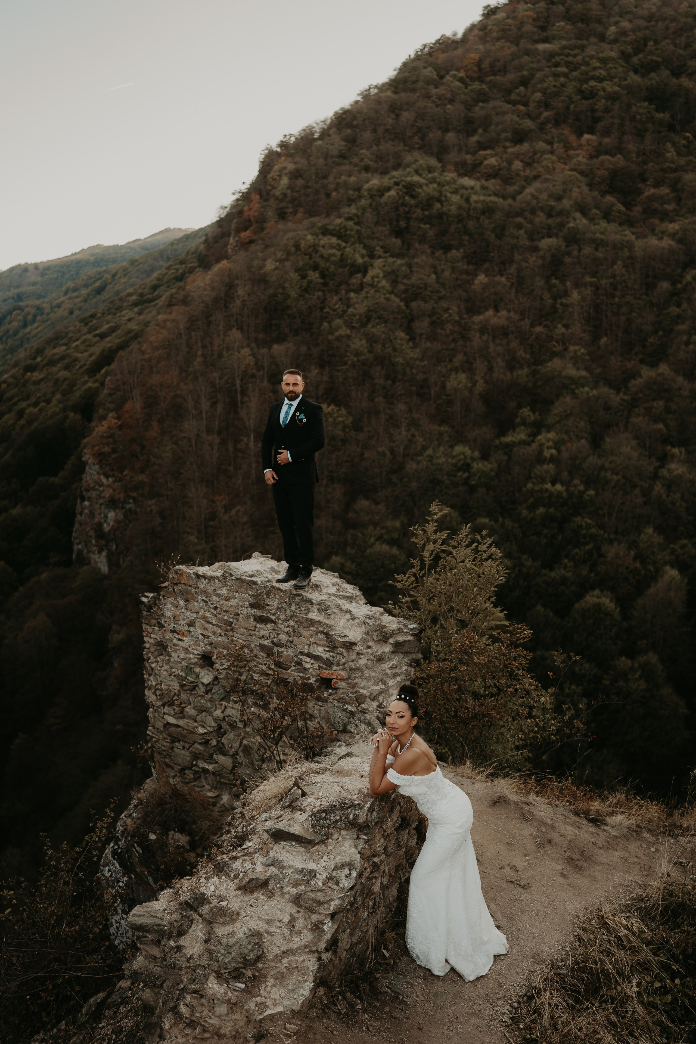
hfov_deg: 37.9
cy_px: 522
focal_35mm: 35
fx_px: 1015
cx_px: 348
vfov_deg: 54.4
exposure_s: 1/800
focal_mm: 35
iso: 250
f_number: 2.2
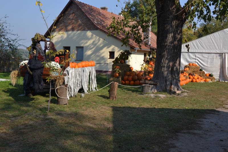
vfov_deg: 35.5
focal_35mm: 38
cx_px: 114
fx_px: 237
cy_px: 76
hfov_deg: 51.3
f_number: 7.1
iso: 100
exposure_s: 1/200
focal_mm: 25
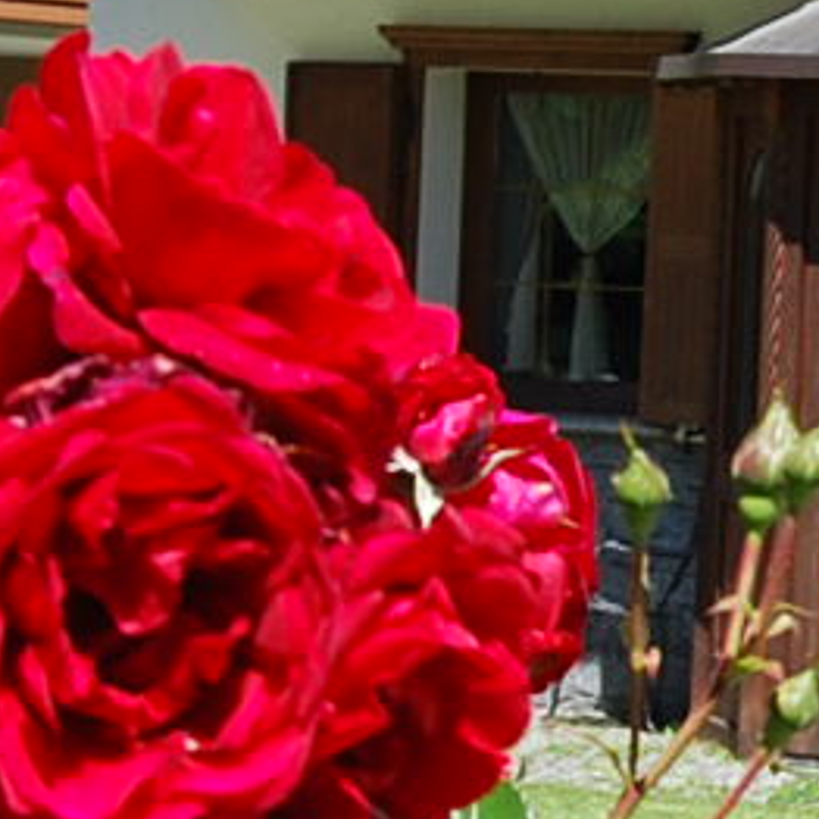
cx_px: 1294
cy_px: 278
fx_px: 6558
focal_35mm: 245
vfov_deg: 7.1
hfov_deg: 7.0
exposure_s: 1/200
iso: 200
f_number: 10
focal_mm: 26
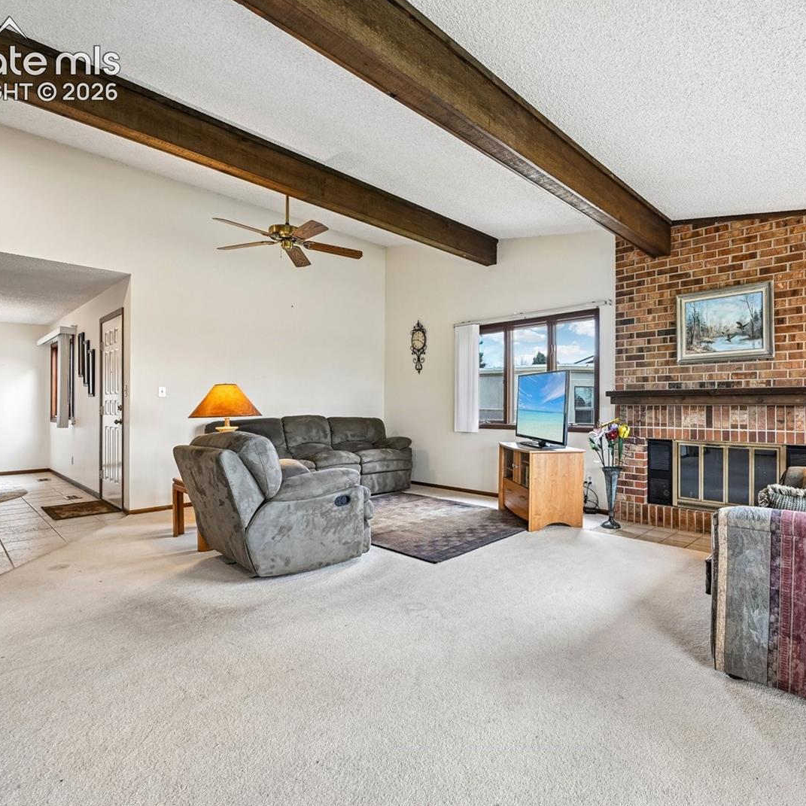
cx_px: 497
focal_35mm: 18
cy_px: 402
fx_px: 474
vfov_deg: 80.7
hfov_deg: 79.4
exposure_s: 1/6
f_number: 11
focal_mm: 14
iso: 400
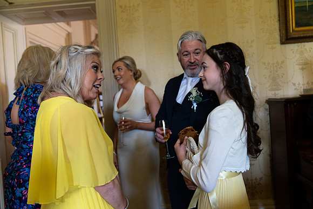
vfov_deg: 45.0
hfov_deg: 63.6
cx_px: 156
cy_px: 104
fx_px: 252
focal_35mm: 29
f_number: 2.8
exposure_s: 1/160
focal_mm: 29
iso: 2000
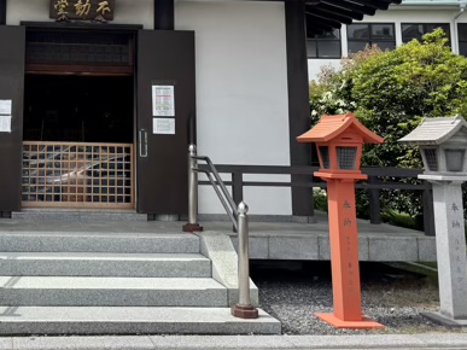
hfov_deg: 37.8
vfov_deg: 29.9
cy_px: 57
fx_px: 634
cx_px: 47
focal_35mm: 47
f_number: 1.6
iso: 50
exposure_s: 1/3788
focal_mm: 5.96
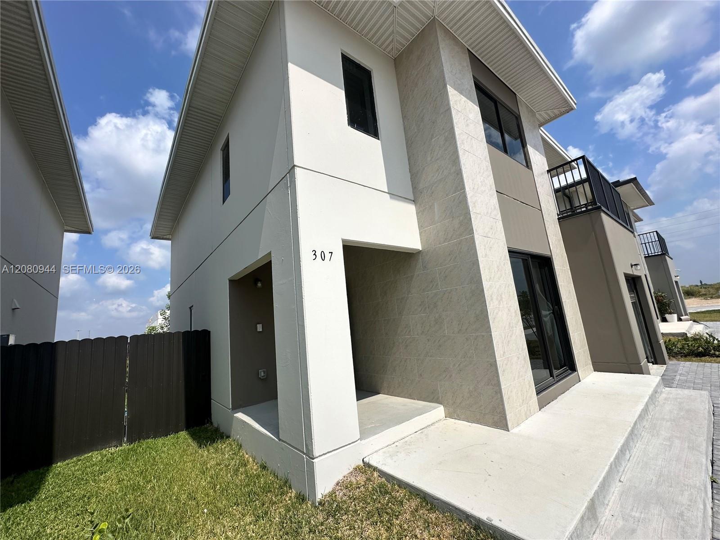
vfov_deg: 85.7
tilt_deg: +10.3
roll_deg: +5.1
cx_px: 360
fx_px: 291
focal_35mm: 14
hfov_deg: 102.1
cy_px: 270
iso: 50
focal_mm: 2.22
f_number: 2.2
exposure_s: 1/4000
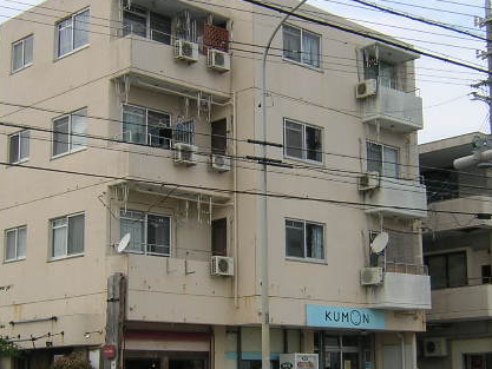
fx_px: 938
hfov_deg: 29.3
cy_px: 191
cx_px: 290
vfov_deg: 22.3
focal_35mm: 66
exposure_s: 1/169
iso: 100
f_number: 5.6
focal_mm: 5.6
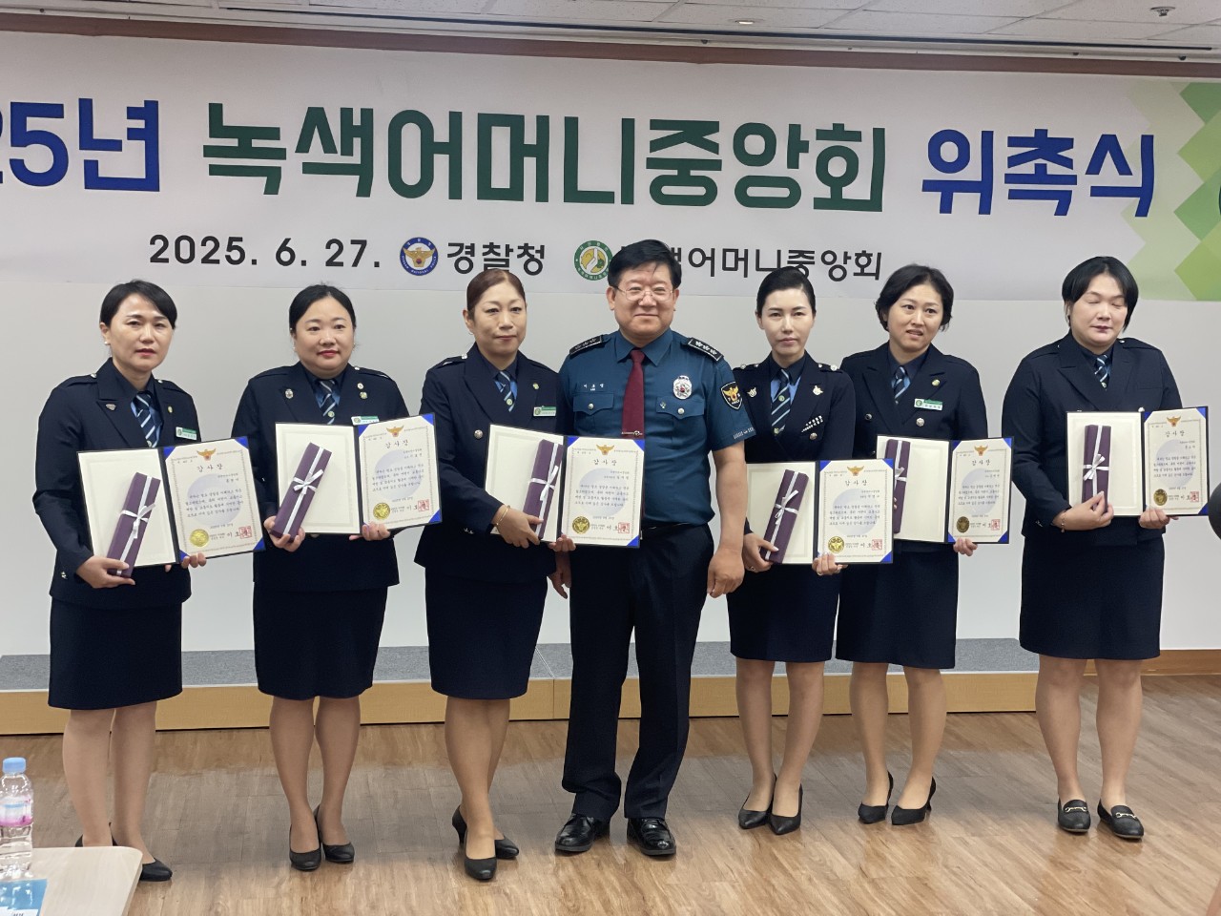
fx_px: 1834
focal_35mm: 52
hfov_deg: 36.8
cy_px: 458
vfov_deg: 28.0
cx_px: 610
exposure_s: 1/120
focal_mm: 6
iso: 160
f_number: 2
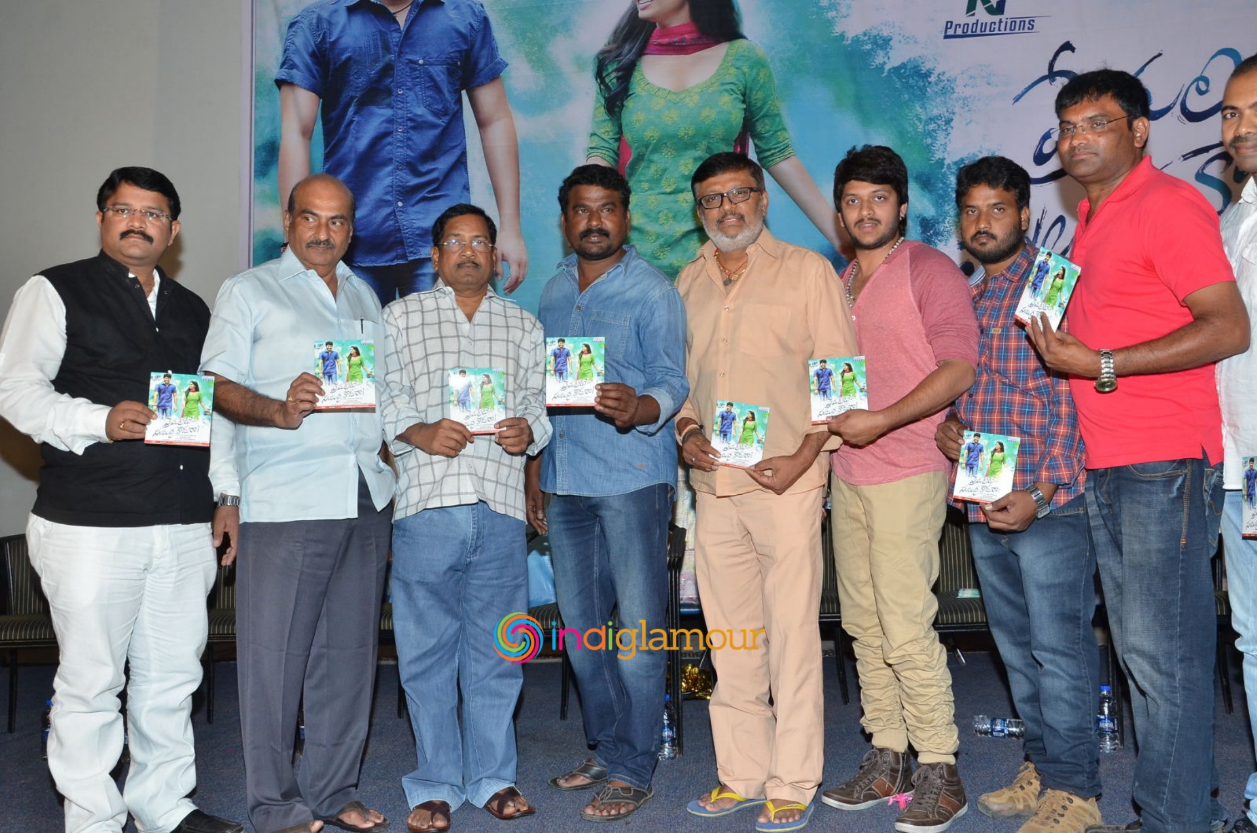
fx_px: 1150
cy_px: 416
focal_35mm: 33
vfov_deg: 39.8
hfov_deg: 57.3
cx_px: 628
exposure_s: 1/125
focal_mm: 22
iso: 800
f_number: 6.3
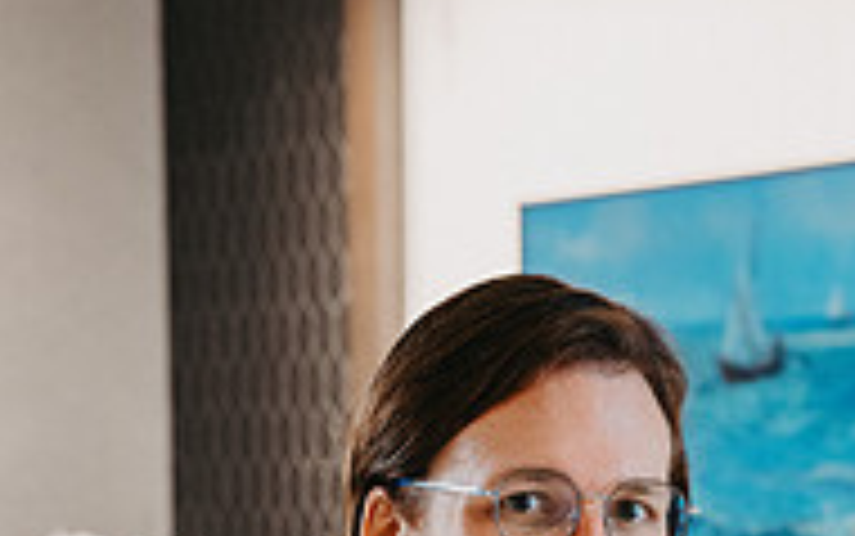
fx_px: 3381
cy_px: 928
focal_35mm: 145
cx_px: 562
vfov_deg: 8.7
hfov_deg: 14.4
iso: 1600
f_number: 4.5
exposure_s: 1/125
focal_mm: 60
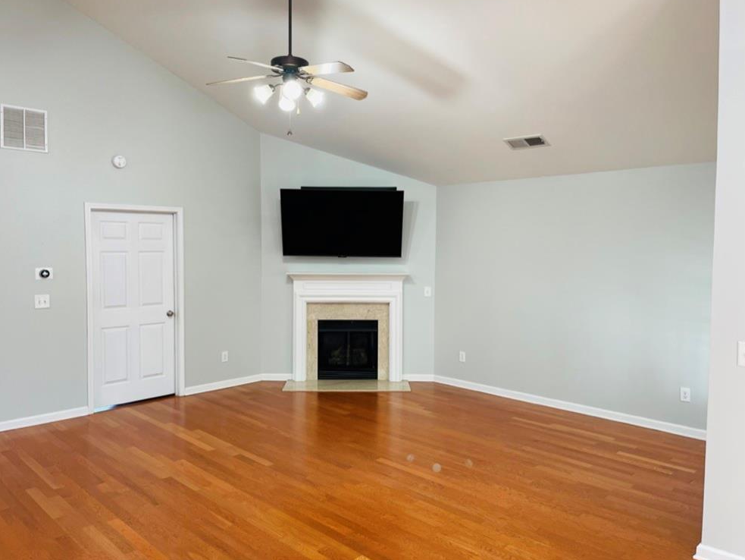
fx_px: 560
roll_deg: -0.5
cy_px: 271
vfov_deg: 53.1
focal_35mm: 26
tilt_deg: -2.3
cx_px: 362
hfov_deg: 67.3
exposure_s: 1/120
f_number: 1.6
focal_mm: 5.1
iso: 125
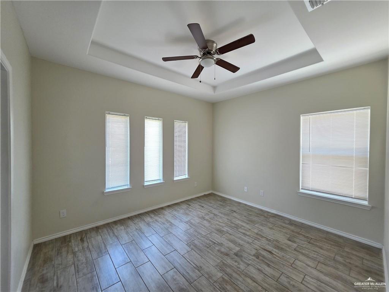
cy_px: 146
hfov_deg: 106.2
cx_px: 194
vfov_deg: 89.9
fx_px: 146
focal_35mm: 13
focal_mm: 2.2
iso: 250
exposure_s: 1/60
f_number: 1.9
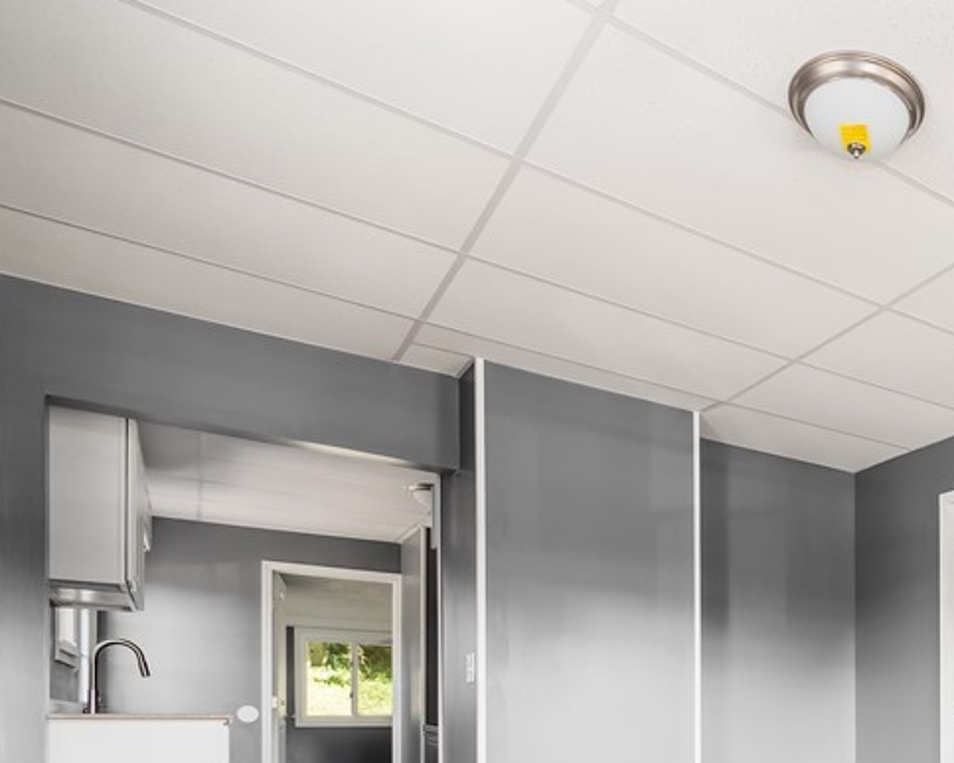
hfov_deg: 50.1
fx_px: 818
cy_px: 714
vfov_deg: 44.5
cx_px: 936
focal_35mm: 29
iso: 100
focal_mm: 7
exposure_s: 1/50
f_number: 4
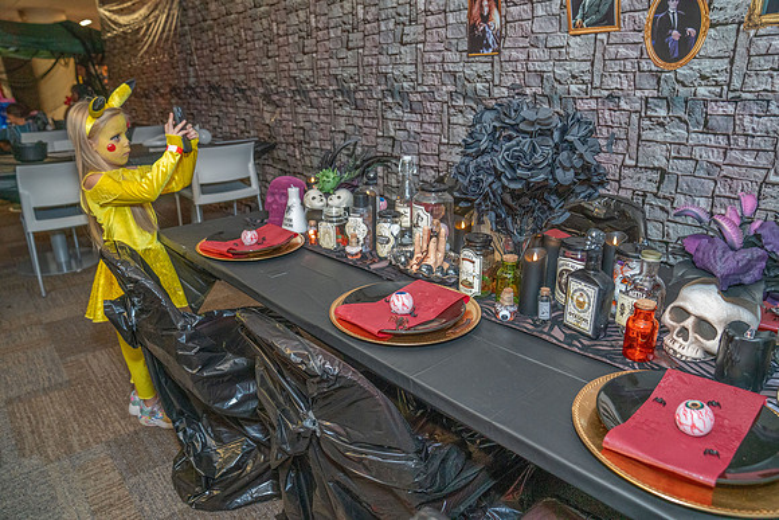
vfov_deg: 53.2
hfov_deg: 73.7
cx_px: 390
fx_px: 519
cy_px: 260
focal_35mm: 24
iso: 2500
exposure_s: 1/160
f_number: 4
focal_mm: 24
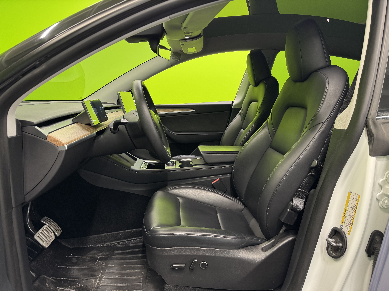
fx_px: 270
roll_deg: +0.4
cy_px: 146
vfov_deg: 56.8
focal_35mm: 24
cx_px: 194
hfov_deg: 71.6
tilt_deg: -9.7
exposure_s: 1/50
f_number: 1.78
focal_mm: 6.76
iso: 320
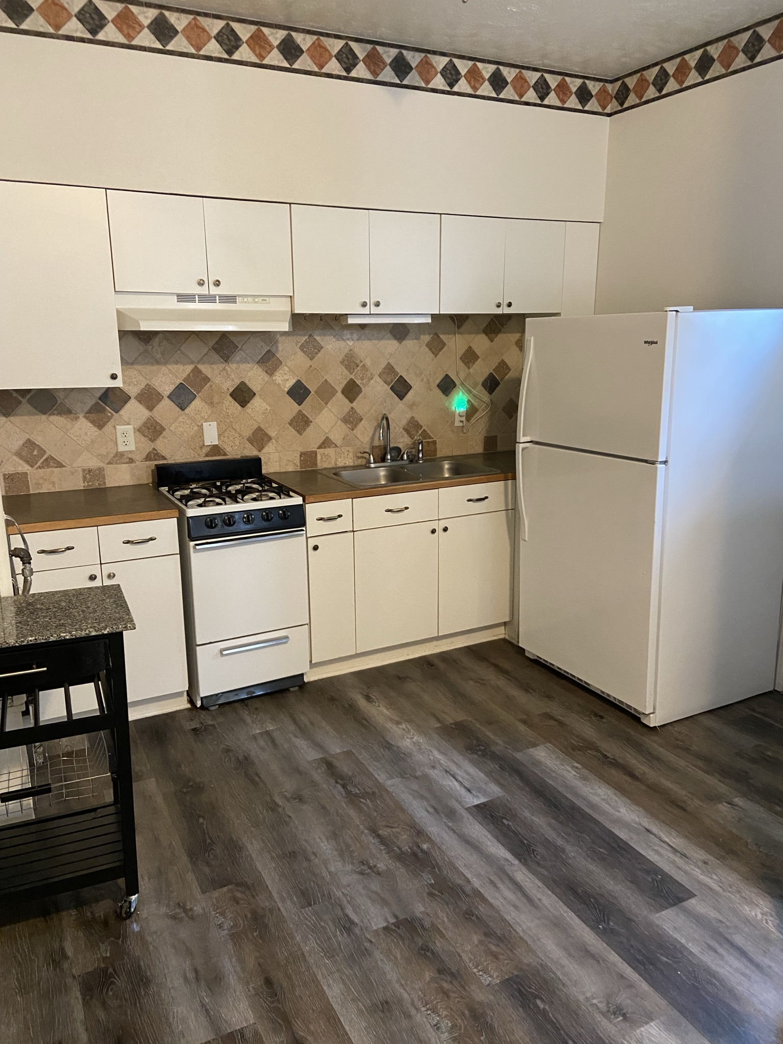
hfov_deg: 53.1
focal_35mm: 26
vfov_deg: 67.3
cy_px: 522
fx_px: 784
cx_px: 392
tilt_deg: -12.1
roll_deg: +0.0
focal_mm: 4.25
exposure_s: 1/40
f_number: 1.8
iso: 500
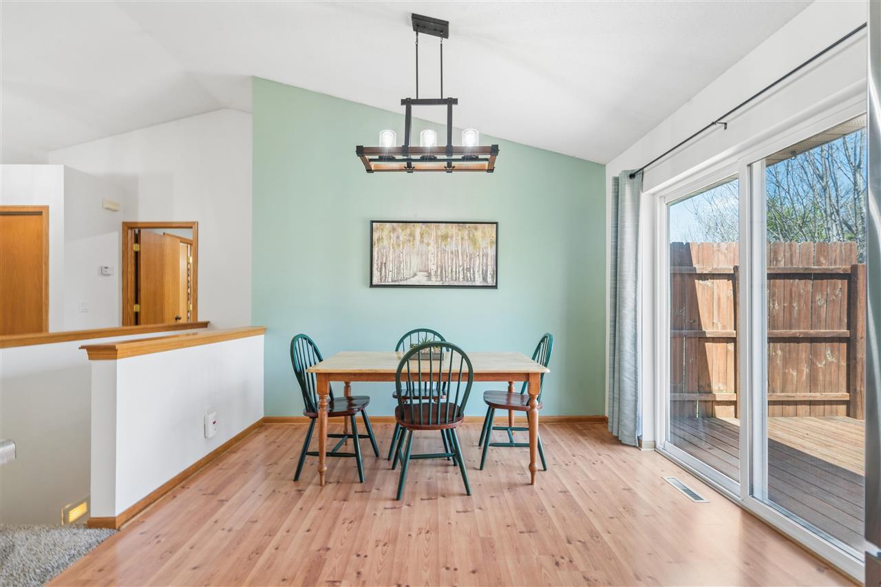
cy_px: 294
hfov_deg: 96.7
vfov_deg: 73.7
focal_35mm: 16
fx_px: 391
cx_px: 440
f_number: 11
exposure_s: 1/10
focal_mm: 16
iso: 400
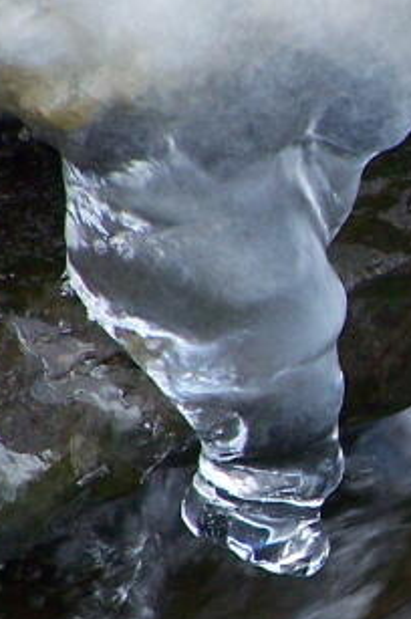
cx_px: 743
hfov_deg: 1.2
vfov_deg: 1.9
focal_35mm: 1101
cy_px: 387
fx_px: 18896
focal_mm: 52.6
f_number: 3.6
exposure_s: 1/60
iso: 140
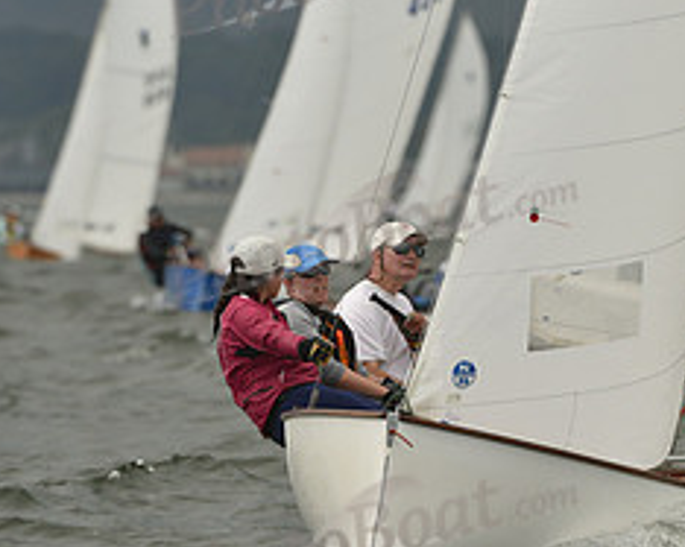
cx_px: 732
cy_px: 344
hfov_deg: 2.1
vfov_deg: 1.7
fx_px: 18887
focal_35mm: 932
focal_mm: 400
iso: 320
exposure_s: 1/800
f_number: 7.1
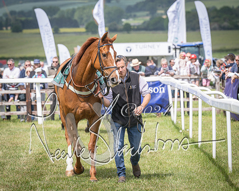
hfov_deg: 9.5
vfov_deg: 7.6
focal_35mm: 204
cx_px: 97
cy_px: 106
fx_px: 1443
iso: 400
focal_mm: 160
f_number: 5
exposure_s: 1/2500
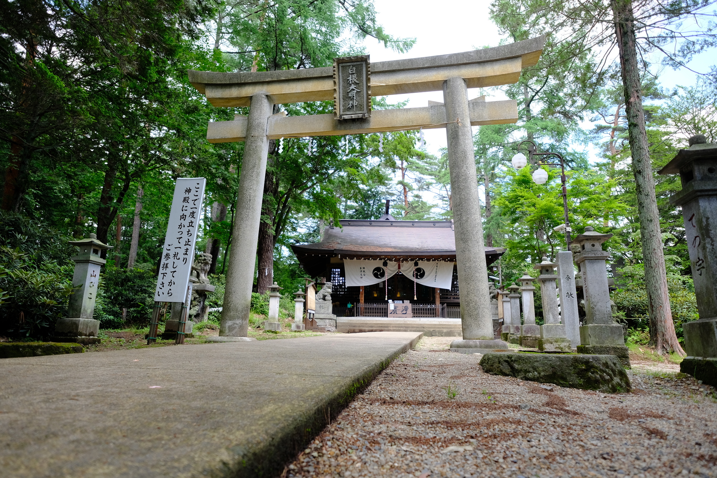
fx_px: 418
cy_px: 239
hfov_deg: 81.2
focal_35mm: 21
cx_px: 358
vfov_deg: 59.5
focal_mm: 14
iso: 400
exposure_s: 1/420
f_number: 2.8
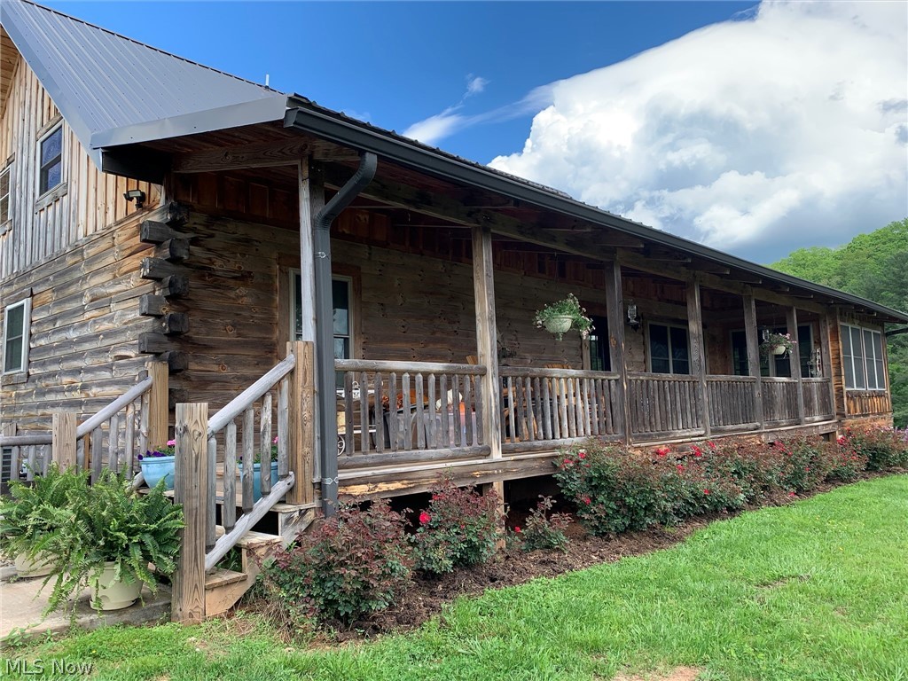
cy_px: 340
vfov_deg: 53.1
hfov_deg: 67.3
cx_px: 454
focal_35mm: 26
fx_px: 682
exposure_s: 1/894
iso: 25
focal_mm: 4.25
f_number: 1.8
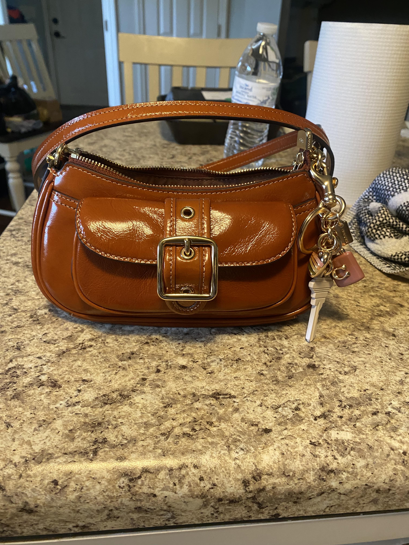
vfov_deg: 67.3
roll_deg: -2.3
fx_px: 410
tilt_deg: -29.1
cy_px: 272
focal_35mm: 26
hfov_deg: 53.1
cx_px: 204
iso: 320
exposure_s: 1/60
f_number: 1.8
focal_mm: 4.25
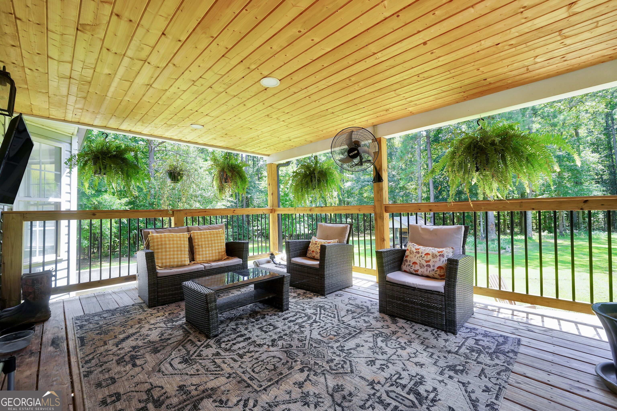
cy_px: 206
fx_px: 257
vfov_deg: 77.3
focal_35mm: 15
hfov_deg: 100.4
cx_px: 308
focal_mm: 10
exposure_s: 1/60
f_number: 4.5
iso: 100
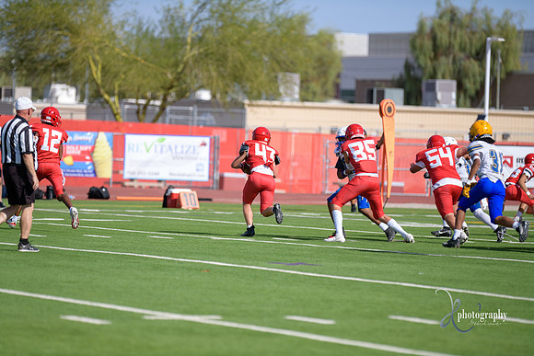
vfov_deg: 6.2
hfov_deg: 9.4
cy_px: 178
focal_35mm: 220
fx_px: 3264
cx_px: 267
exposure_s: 1/3200
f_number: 2.8
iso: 200
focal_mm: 220
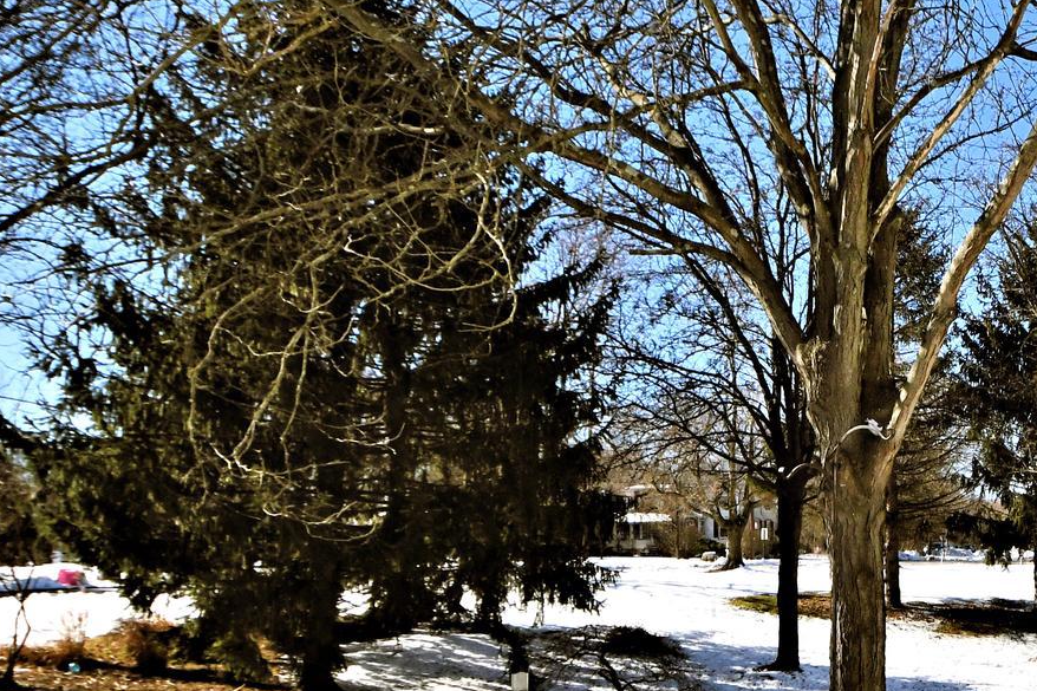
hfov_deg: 47.9
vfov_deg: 36.5
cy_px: 556
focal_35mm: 35
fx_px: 1008
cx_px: 961
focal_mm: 10
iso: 1000
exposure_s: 1/8000
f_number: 6.3
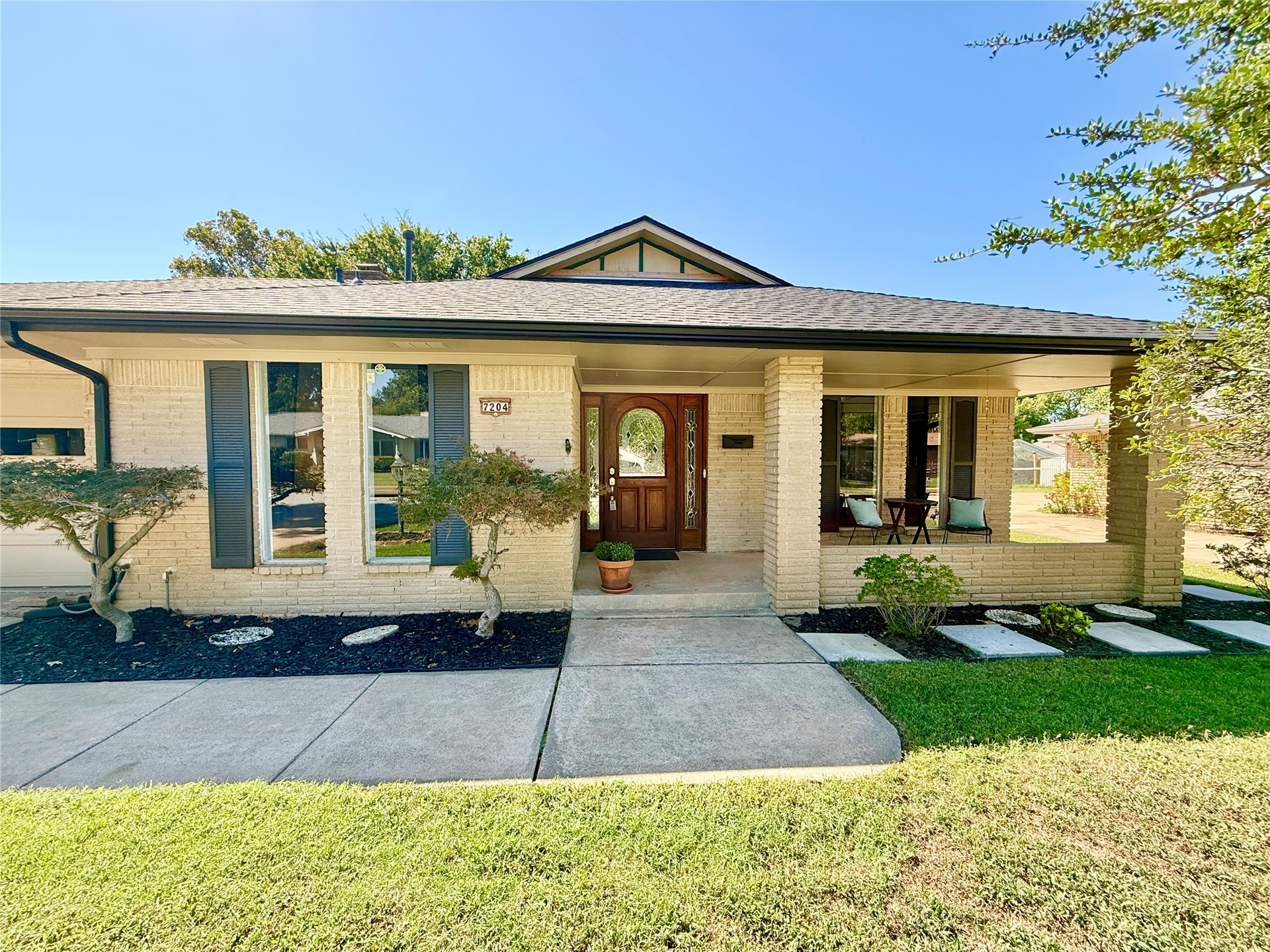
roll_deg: -0.2
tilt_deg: -2.2
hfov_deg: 102.1
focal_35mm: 14
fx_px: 514
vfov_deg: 85.7
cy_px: 476
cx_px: 635
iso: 64
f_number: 2.2
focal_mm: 2.22
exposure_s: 1/424
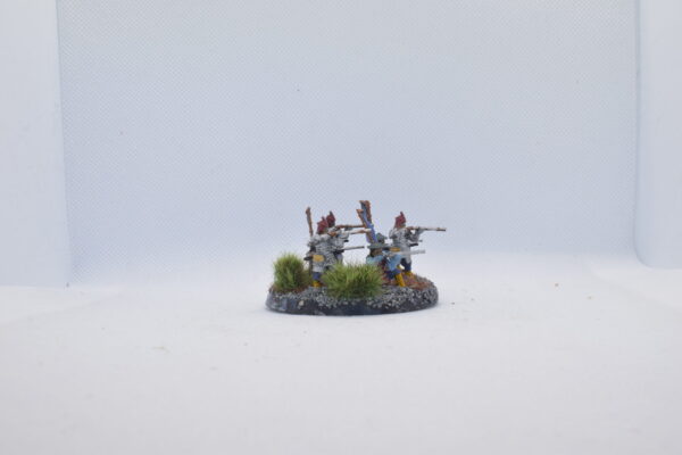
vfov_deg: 31.9
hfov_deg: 46.4
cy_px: 228
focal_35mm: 42
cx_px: 341
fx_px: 796
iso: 800
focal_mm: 28
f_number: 18
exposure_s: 1/60
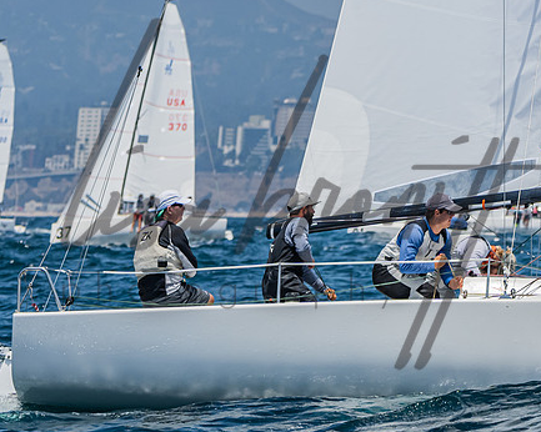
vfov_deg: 3.6
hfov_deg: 4.6
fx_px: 6802
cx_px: 328
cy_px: 142
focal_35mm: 425
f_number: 6.3
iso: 400
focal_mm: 175
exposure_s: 1/2500
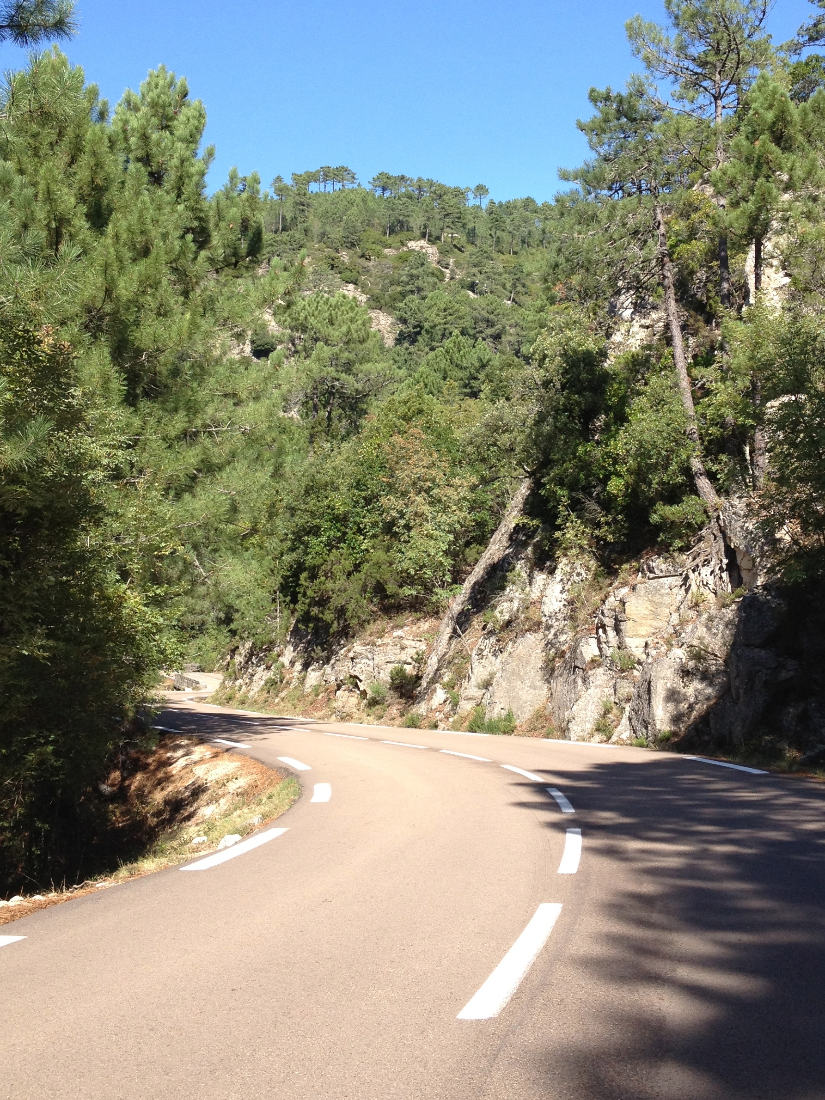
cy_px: 421
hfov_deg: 30.3
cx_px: 431
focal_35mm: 48
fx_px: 1525
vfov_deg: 39.4
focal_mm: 4.28
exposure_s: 1/699
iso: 64
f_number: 2.4
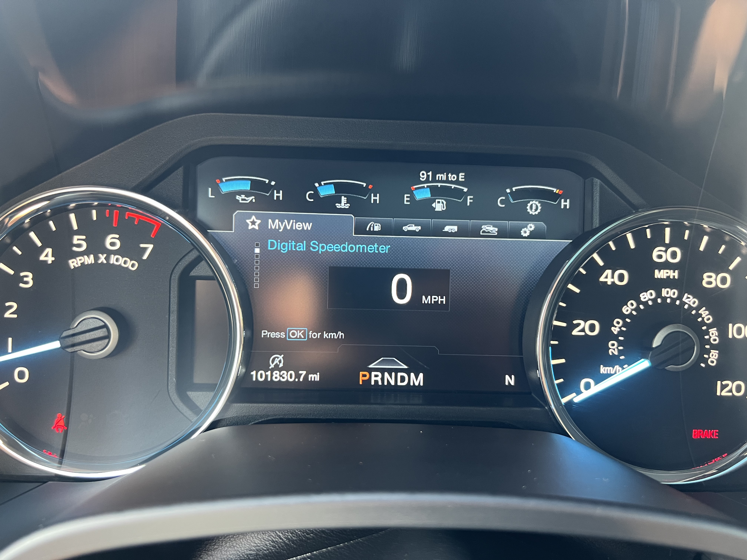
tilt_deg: -25.0
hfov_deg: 67.3
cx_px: 374
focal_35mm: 26
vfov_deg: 53.1
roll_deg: +0.7
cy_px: 280
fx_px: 561
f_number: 1.5
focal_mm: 5.7
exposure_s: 1/60
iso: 250
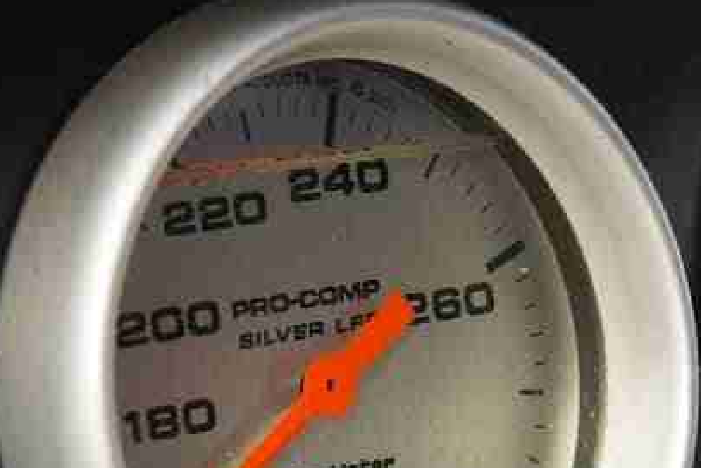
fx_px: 3488
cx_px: 529
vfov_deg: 7.7
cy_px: 427
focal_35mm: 179
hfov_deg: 11.4
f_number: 4
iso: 800
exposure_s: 1/160
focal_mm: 30
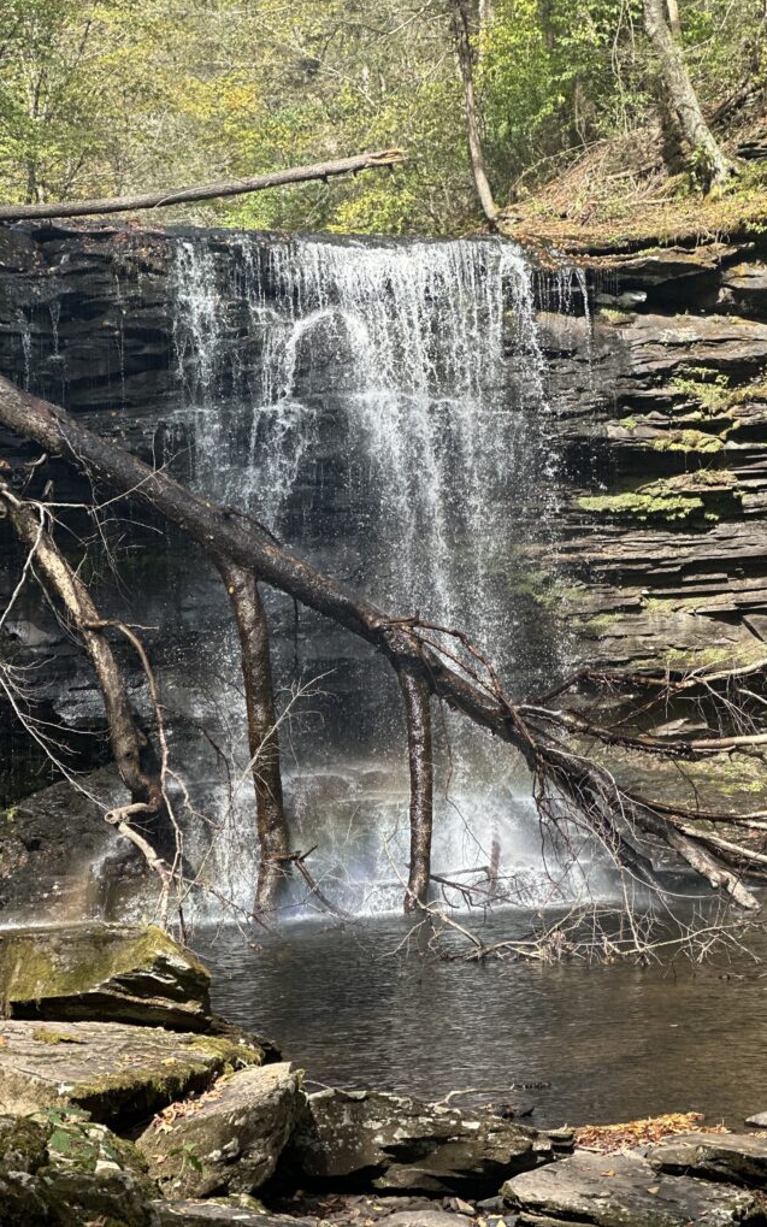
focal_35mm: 82
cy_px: 612
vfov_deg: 25.2
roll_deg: +2.0
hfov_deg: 15.9
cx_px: 417
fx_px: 2742
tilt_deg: +3.7
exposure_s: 1/121
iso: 32
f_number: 2.8
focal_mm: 9
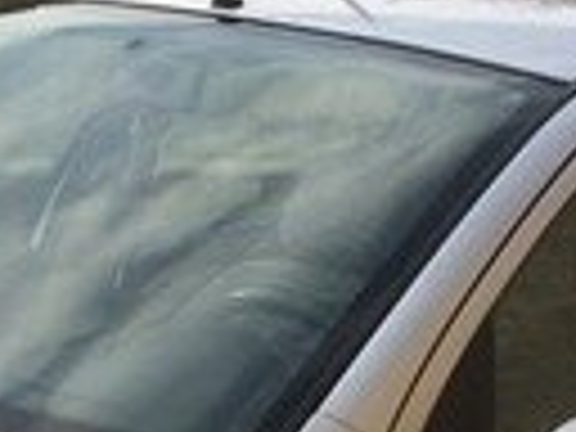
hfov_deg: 13.2
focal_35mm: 149
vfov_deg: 9.7
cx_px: 72
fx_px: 2479
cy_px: 646
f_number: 2.2
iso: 32
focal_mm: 4.15
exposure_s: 1/1368
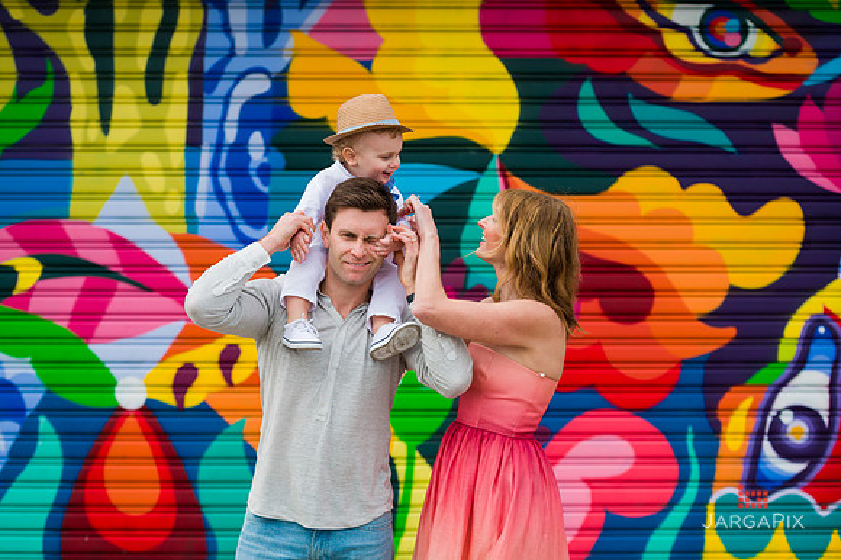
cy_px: 280
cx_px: 420
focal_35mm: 105
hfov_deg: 19.5
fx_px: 2451
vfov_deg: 13.0
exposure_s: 1/800
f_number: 4
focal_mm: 105
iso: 200
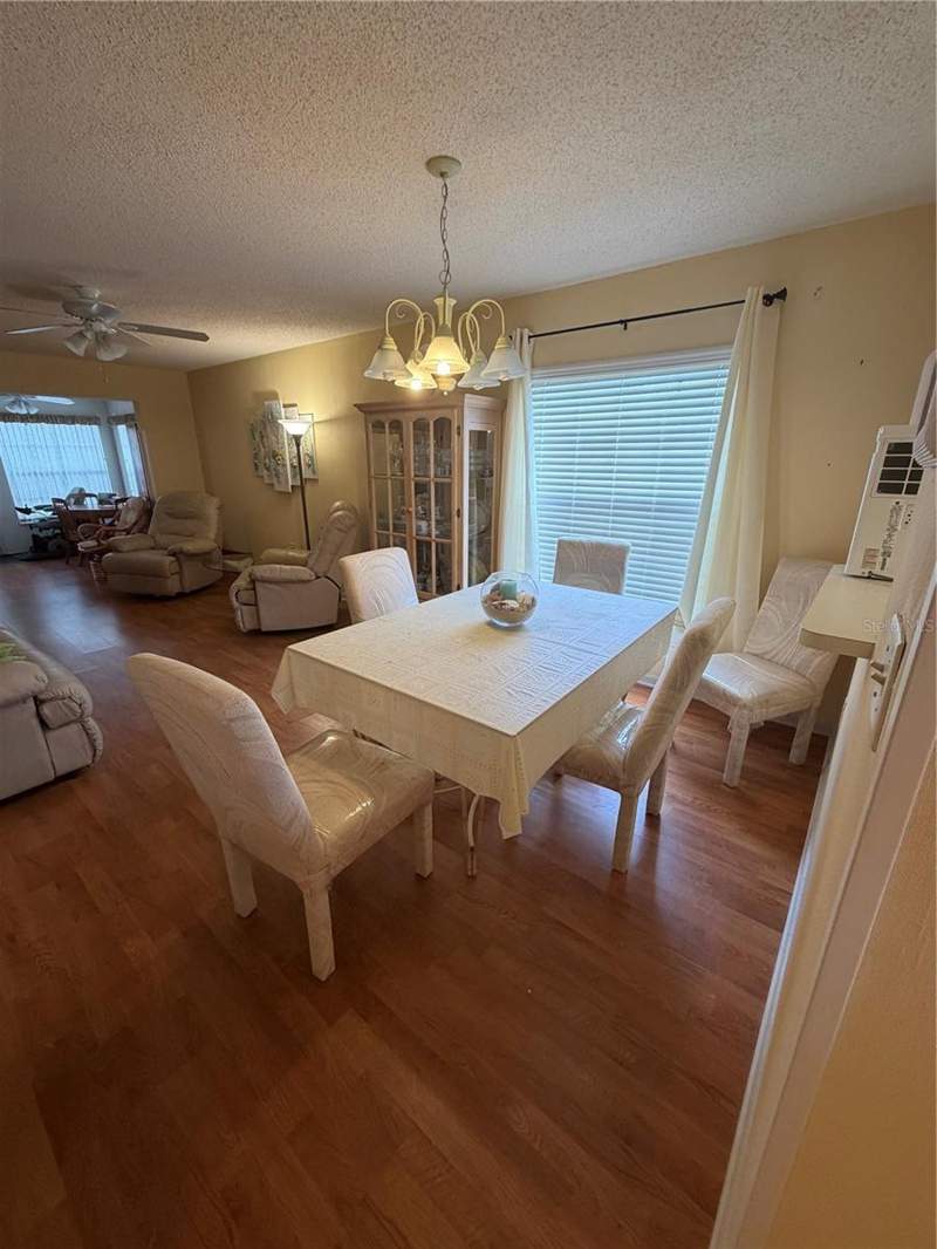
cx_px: 468
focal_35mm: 14
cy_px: 624
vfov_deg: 102.1
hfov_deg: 85.7
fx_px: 505
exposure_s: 1/60
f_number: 2.2
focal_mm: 2.22
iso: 200
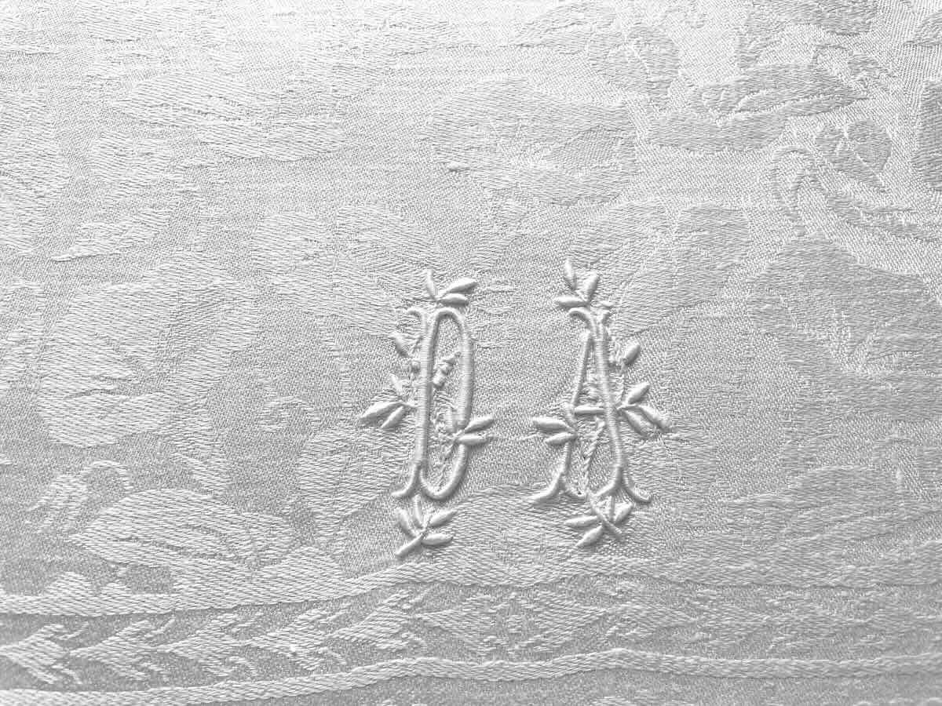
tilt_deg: -75.2
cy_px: 353
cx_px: 471
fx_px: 708
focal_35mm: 26
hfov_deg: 67.3
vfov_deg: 53.1
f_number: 1.6
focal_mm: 4.2
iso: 32
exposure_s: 1/136
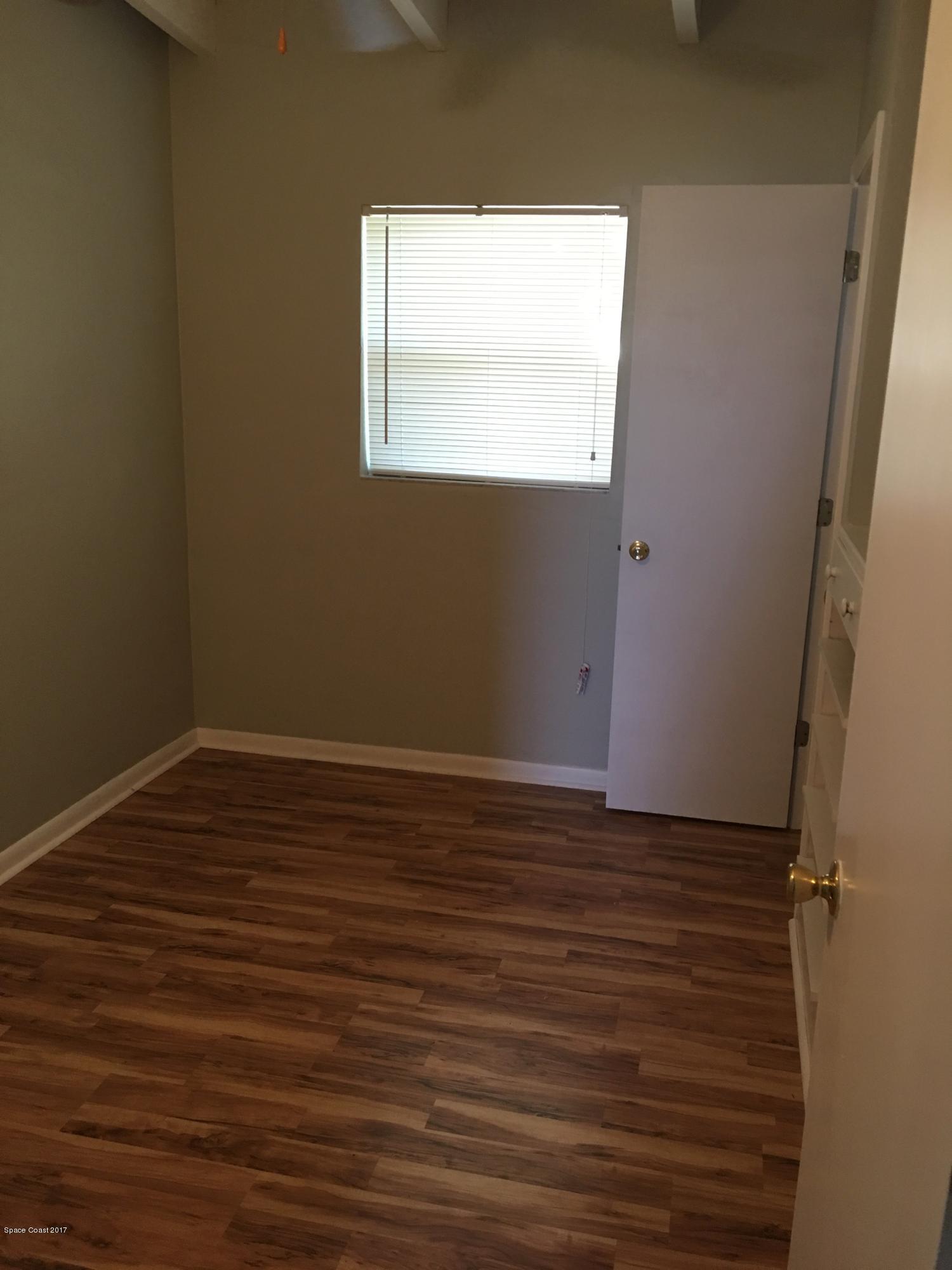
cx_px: 476
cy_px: 635
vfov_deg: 61.7
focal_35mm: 29
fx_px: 1063
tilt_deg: -12.9
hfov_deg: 48.2
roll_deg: -1.3
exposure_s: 1/15
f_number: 2.2
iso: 50
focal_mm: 4.15
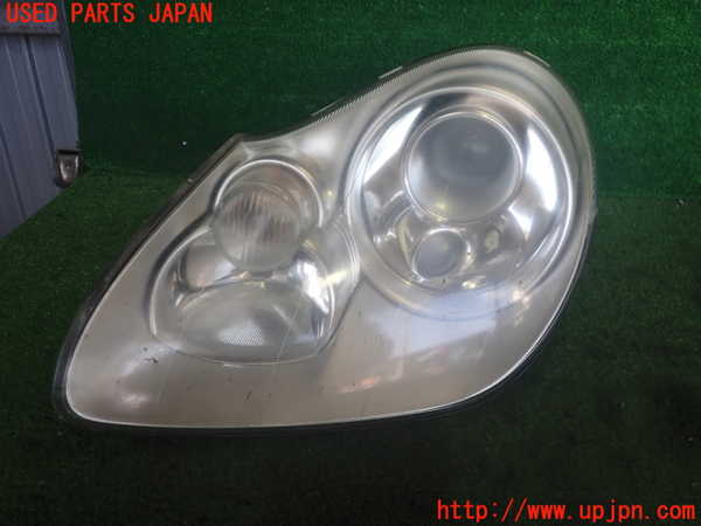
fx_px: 608
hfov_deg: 60.0
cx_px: 350
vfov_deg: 46.8
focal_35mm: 30
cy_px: 263
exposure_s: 1/160
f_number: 2.3
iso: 100
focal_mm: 5.4
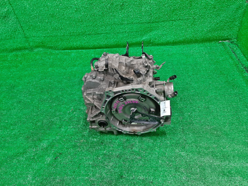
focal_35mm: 26
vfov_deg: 53.1
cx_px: 124
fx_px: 186
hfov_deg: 67.3
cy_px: 93
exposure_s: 1/50
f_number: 1.7
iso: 146
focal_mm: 3.93
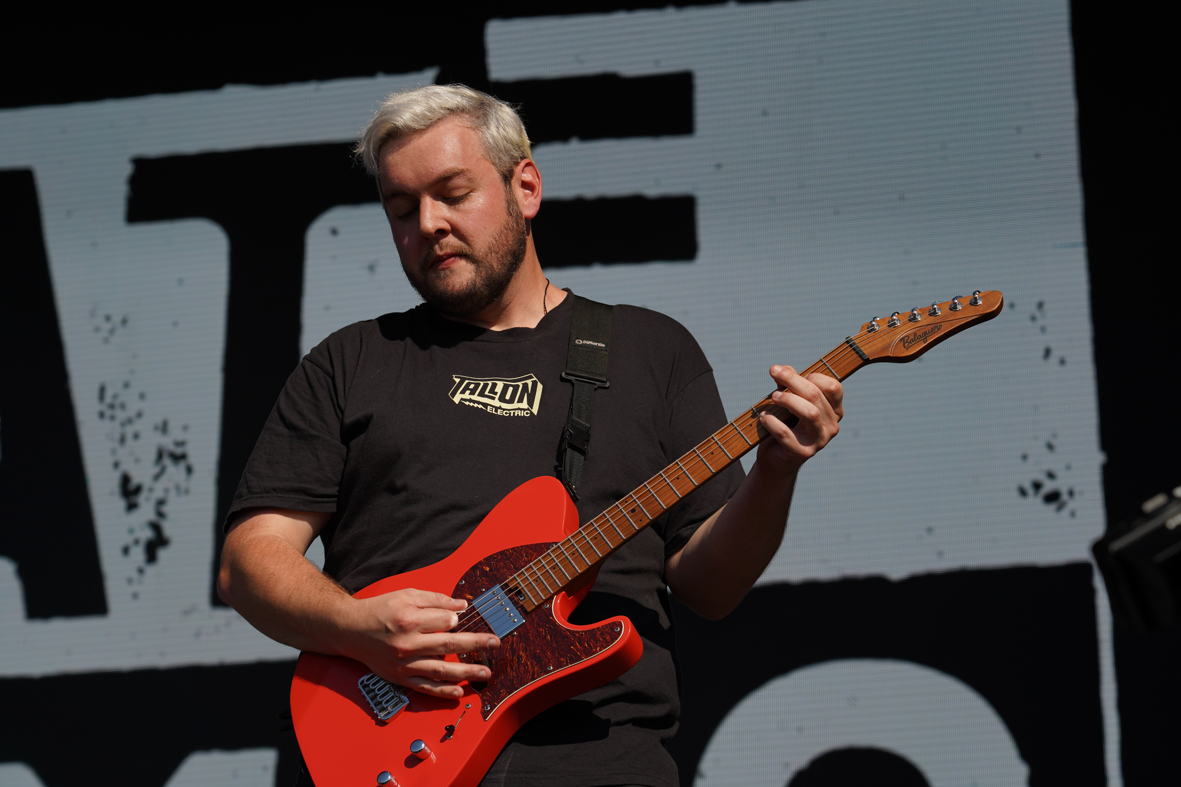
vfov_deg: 13.0
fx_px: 3444
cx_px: 590
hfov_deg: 19.5
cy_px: 394
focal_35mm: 105
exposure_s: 1/640
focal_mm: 105
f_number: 8
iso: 100
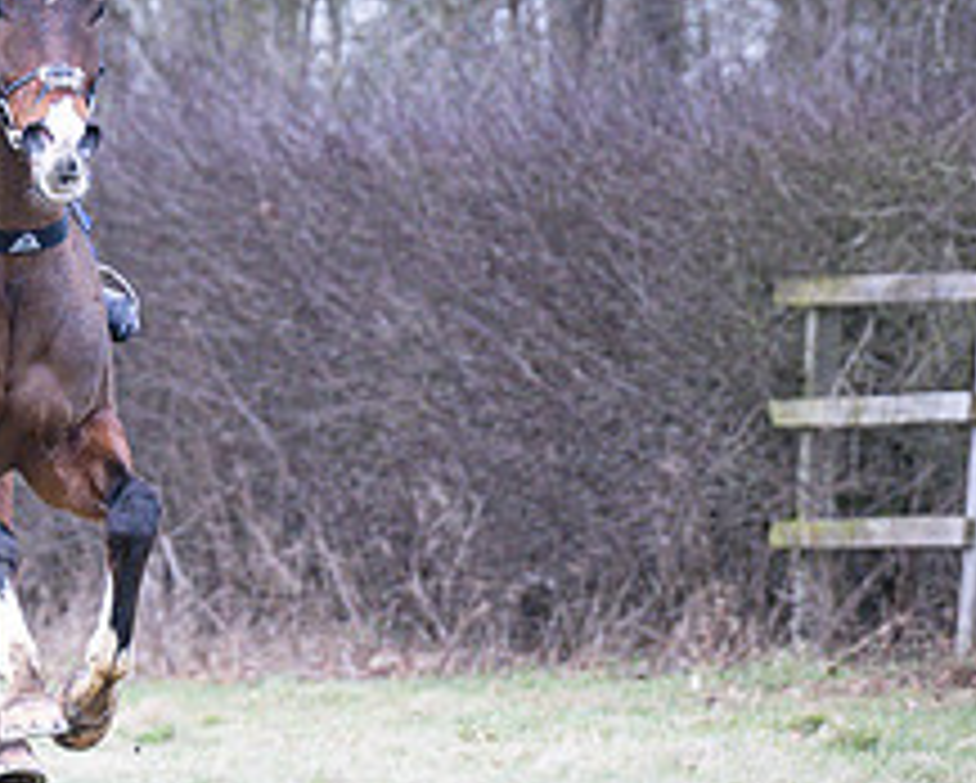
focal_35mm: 594
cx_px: 87
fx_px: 17174
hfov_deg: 3.3
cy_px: 373
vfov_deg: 2.6
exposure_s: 1/1250
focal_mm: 110
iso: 400
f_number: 2.8
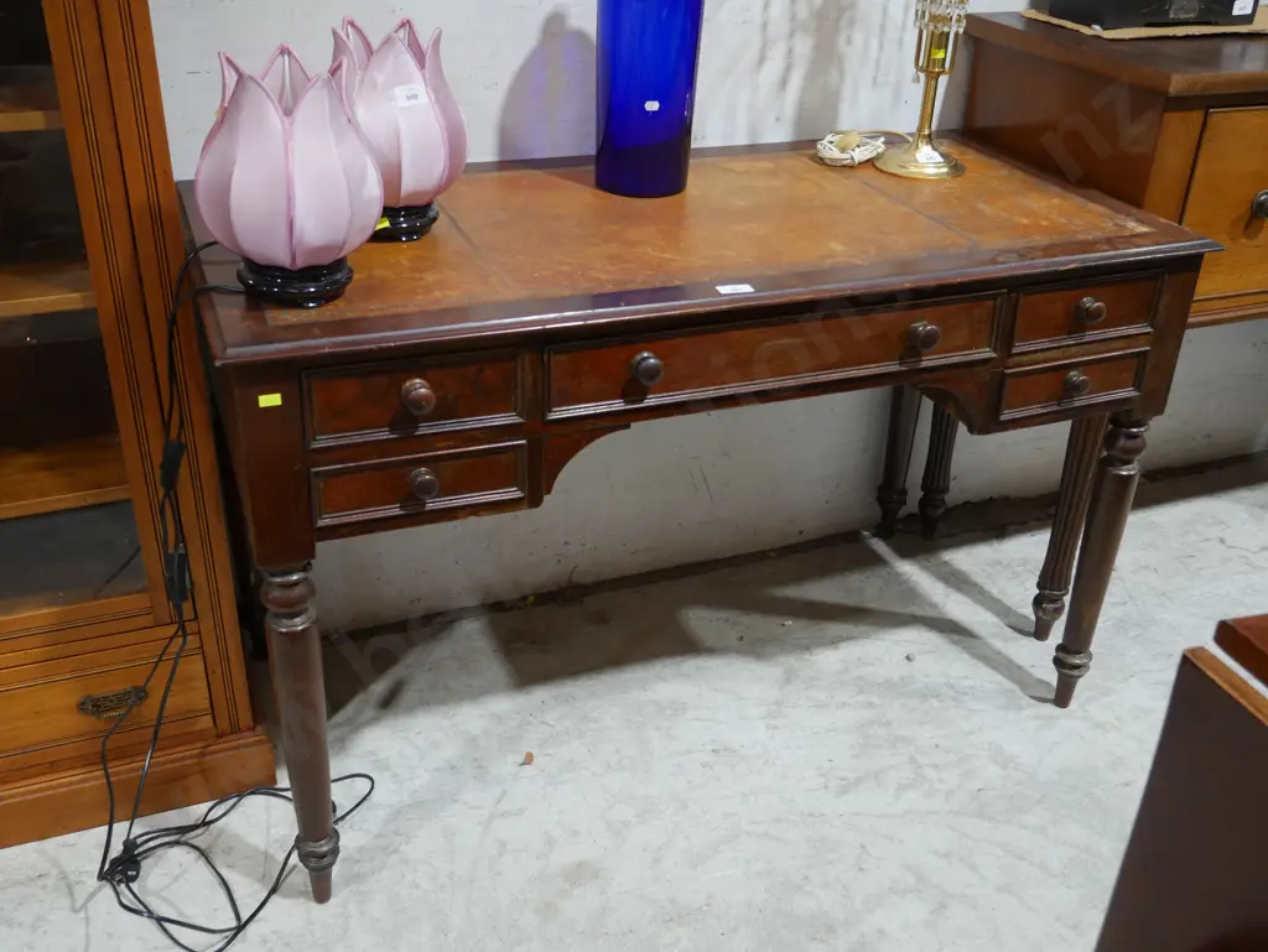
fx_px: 1319
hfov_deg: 51.3
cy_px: 476
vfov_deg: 39.7
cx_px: 634
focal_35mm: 36
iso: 500
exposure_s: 1/60
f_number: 4
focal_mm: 18
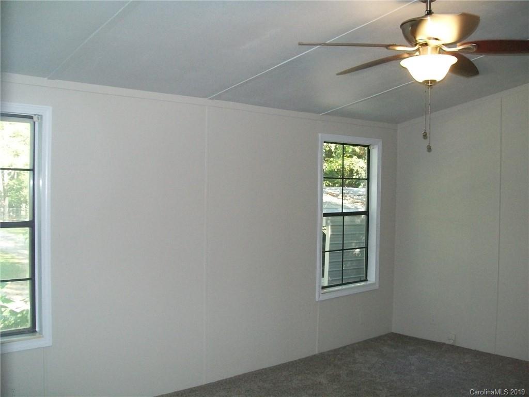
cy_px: 198
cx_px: 264
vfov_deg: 39.7
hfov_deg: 51.4
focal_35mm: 36
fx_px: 550
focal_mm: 6
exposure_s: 1/60
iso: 160
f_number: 2.7
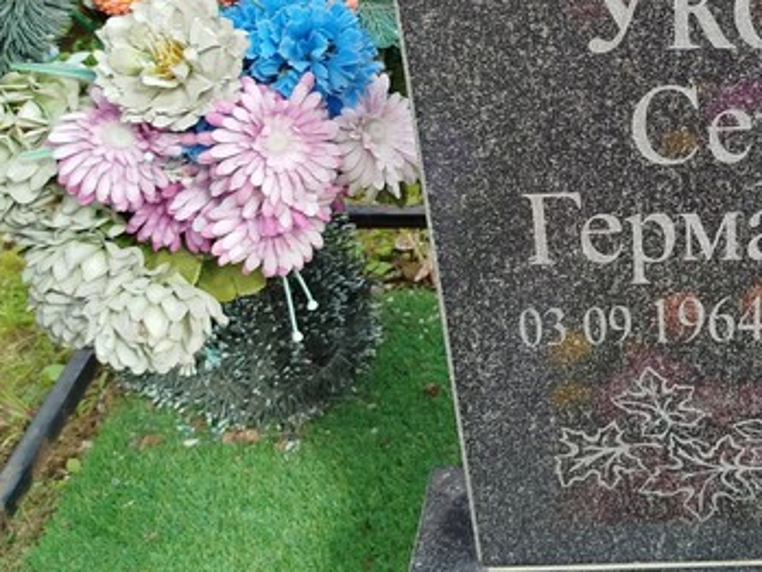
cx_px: 670
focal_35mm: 55
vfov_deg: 26.1
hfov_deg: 33.3
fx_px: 1211
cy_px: 114
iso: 50
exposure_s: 1/254
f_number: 1.7
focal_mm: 5.31
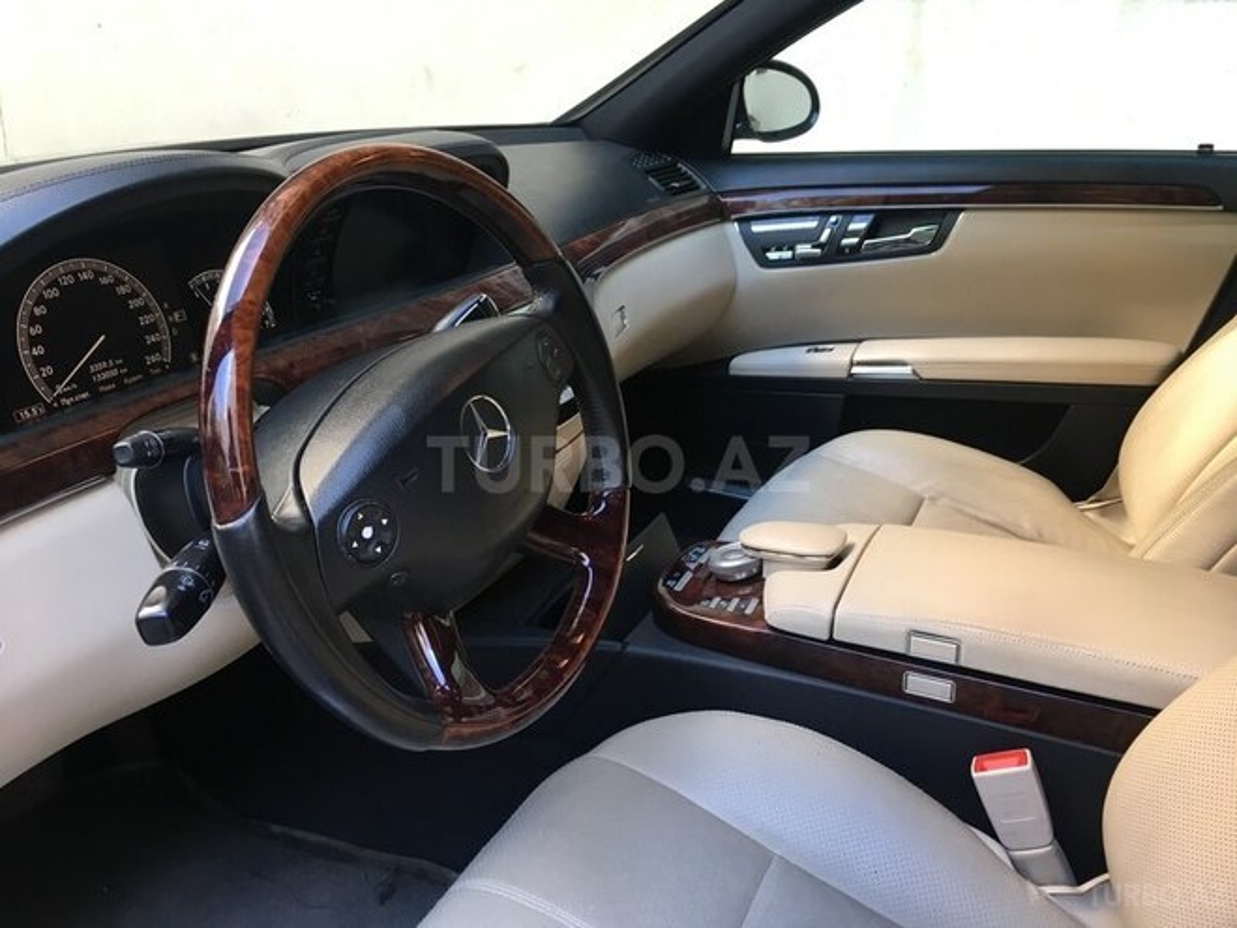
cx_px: 618
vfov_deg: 48.2
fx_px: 1036
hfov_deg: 61.7
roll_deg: -3.0
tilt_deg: -18.7
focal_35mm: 29
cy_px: 464
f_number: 2.2
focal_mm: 4.15
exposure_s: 1/33
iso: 40
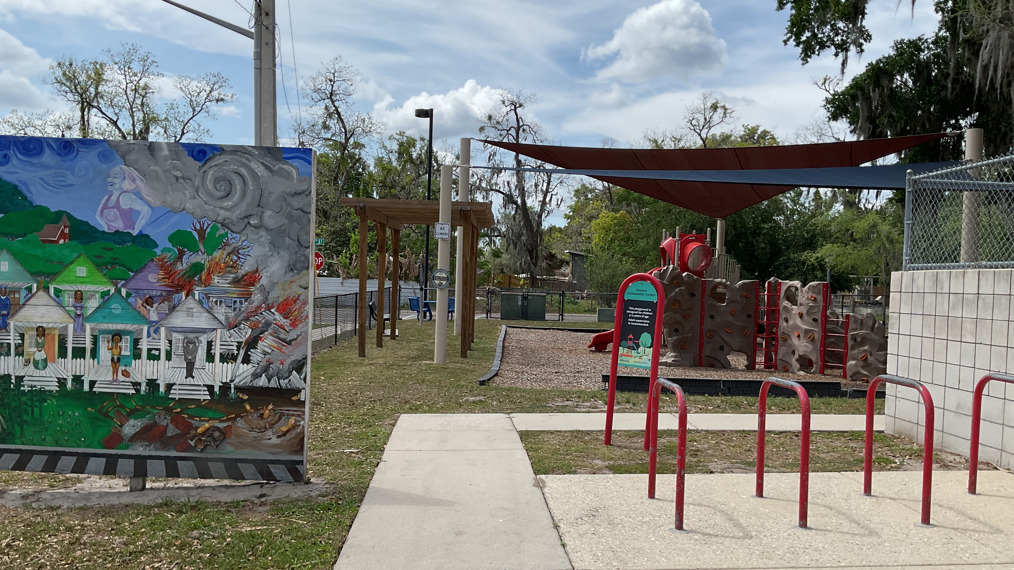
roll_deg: -1.4
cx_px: 502
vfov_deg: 36.6
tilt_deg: -3.0
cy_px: 315
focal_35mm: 32
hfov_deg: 61.0
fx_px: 860
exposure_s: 1/2538
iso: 16
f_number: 1.8
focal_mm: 3
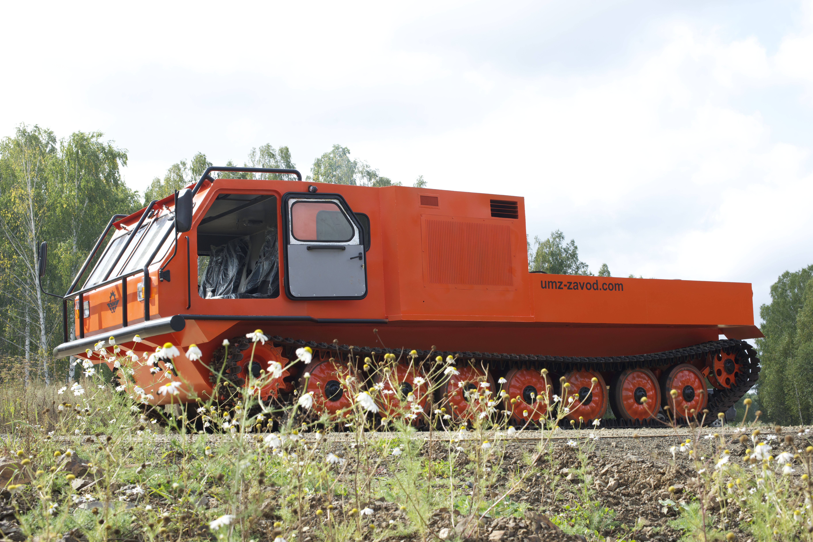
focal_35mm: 50
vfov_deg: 27.0
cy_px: 271
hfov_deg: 39.6
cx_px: 406
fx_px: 1129
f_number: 11
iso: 200
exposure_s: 1/100
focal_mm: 50
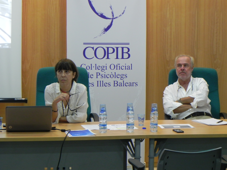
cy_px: 85
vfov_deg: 12.7
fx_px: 767
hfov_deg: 16.8
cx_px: 114
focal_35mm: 117
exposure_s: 1/30
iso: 334
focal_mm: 20.8
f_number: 4
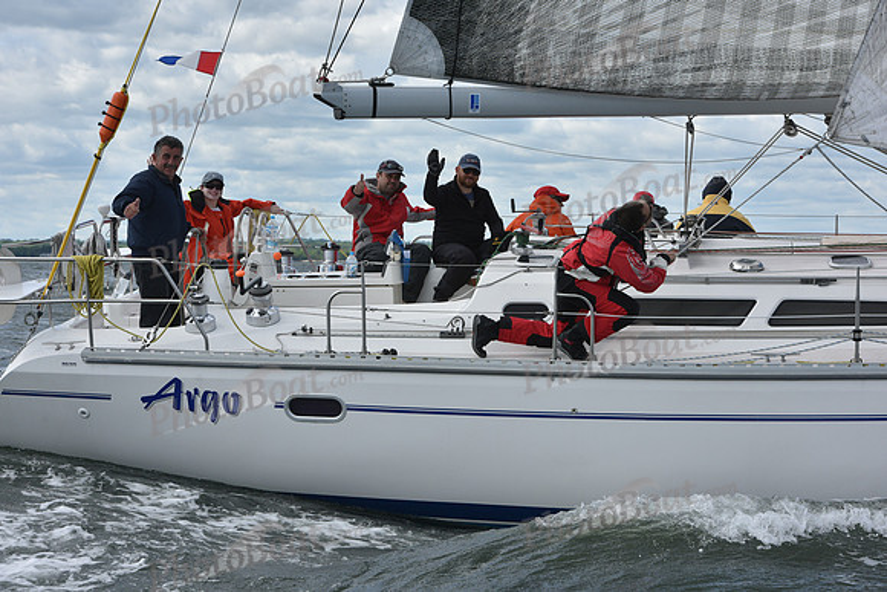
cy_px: 296
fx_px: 2415
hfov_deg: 20.8
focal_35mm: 98
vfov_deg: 14.0
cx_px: 444
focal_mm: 98
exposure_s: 1/1000
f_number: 8
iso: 320
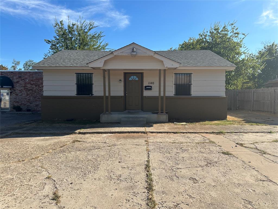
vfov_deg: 56.8
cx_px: 139
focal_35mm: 24
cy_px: 104
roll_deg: +0.3
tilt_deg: -1.6
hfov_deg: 71.6
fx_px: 193
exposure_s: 1/3472
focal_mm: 6.86
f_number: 1.78
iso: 80
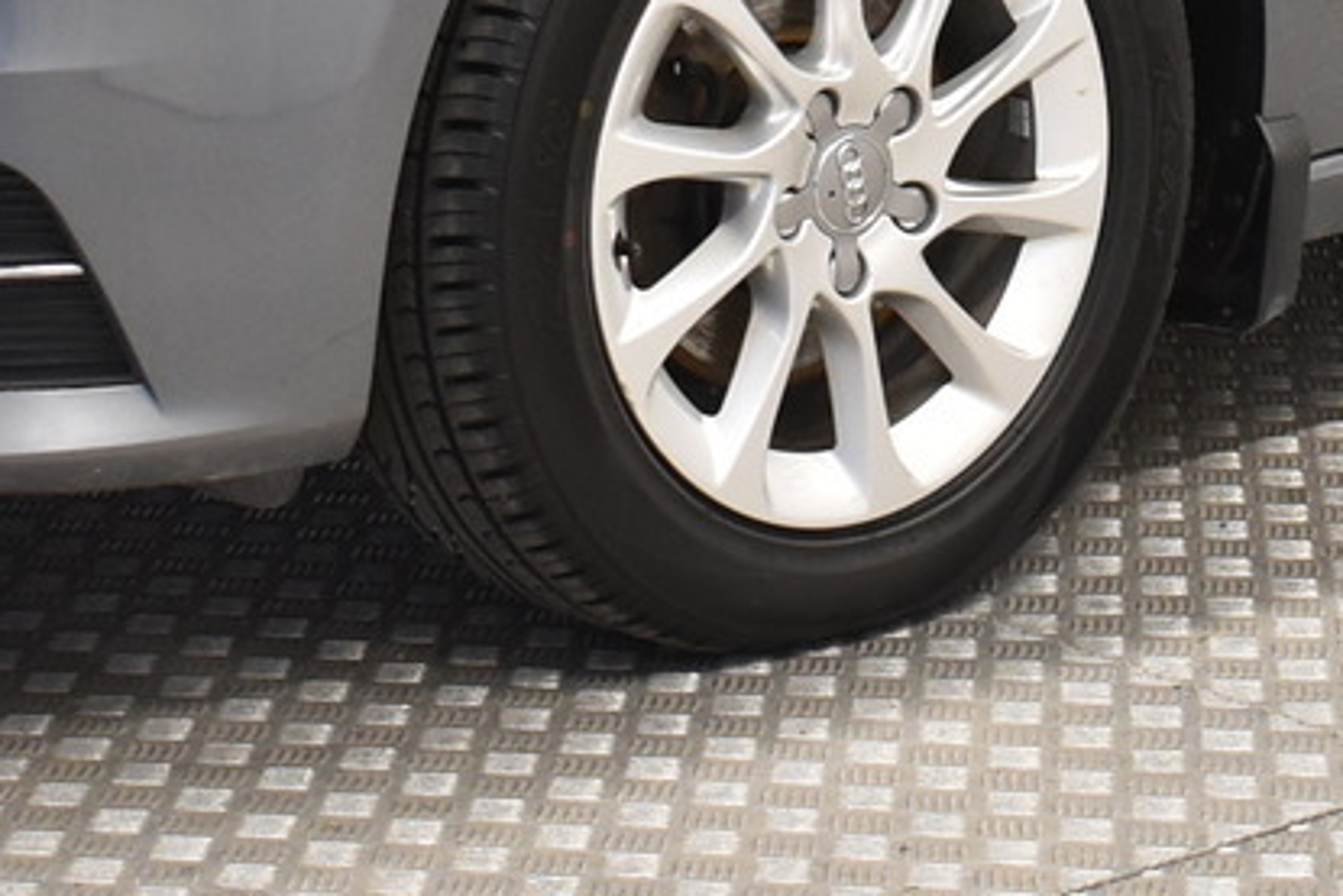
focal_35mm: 152
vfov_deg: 8.8
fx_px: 5672
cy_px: -495
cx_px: 929
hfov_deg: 13.5
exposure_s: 1/40
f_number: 4
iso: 900
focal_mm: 26
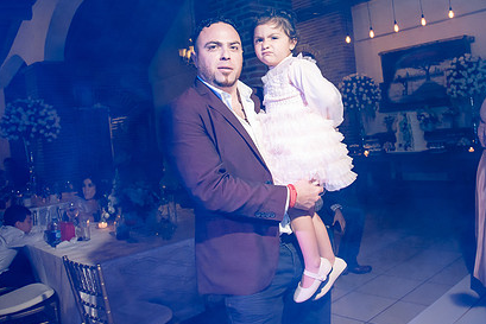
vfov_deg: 38.6
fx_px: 459
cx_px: 294
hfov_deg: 55.3
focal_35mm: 34
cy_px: 116
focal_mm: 24
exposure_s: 1/80
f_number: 7.1
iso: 2000
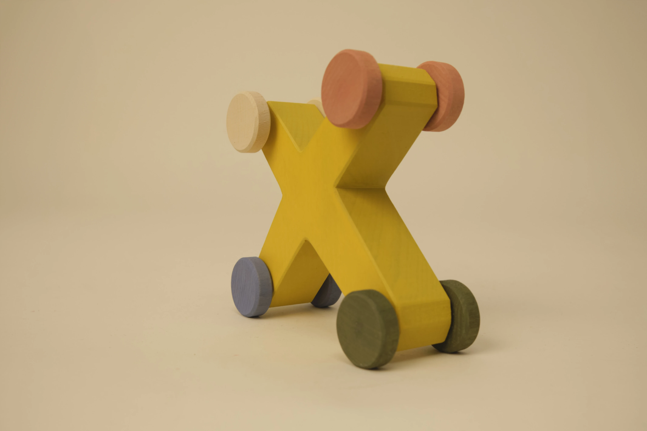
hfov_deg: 54.4
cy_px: 216
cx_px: 324
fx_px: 629
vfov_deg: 37.9
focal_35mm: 35
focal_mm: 23
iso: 800
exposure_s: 1/250
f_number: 5.6
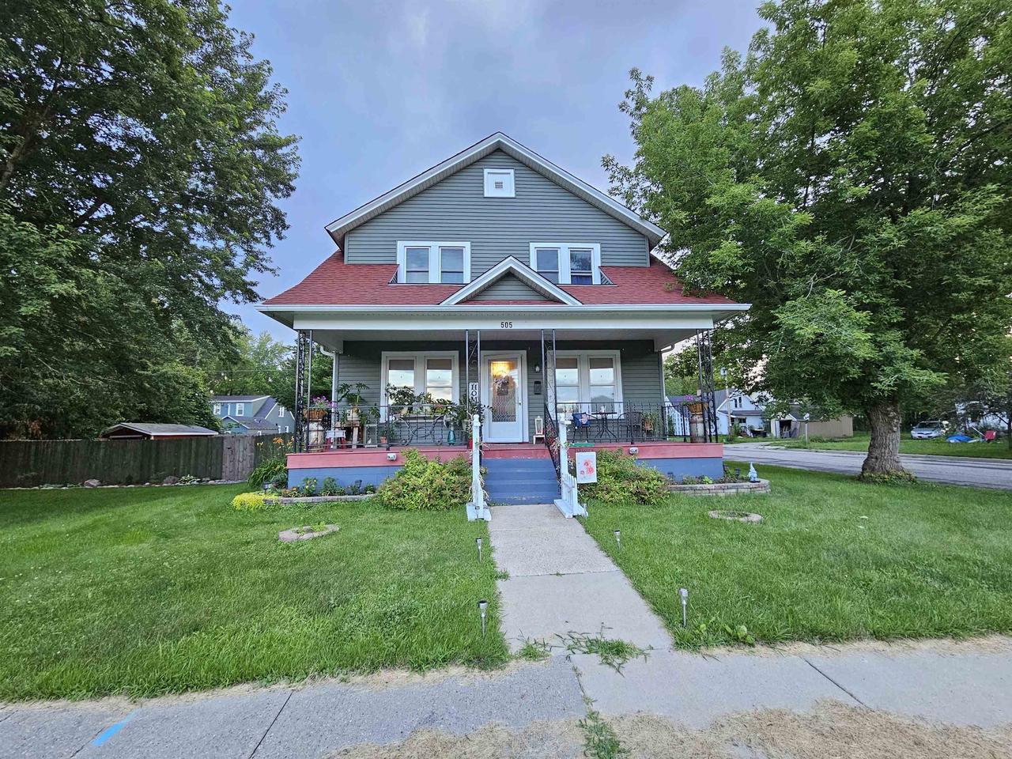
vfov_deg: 89.9
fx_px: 380
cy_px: 380
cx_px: 506
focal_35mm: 13
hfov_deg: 106.2
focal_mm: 2.2
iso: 200
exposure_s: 1/100
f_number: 2.2
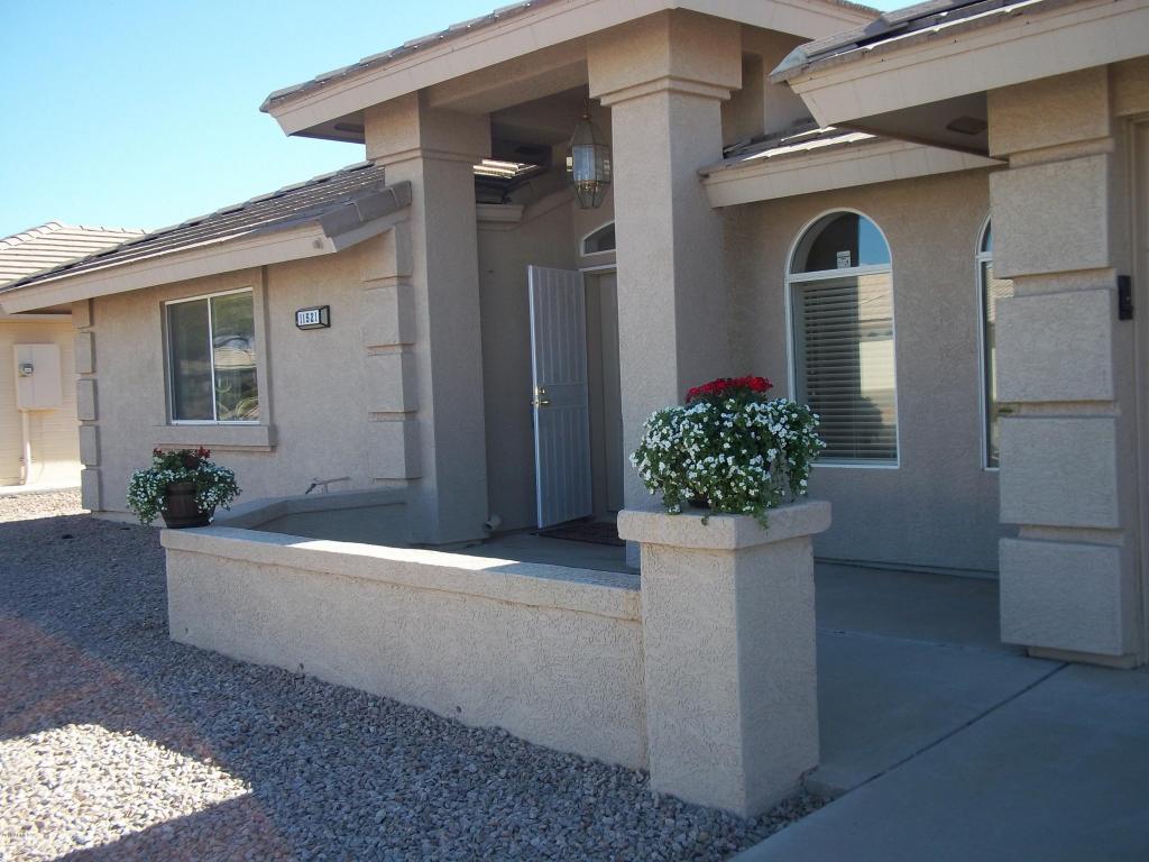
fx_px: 1195
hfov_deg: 51.4
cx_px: 574
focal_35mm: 36
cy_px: 431
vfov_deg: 39.7
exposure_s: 1/400
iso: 80
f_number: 3.1
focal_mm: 6.5
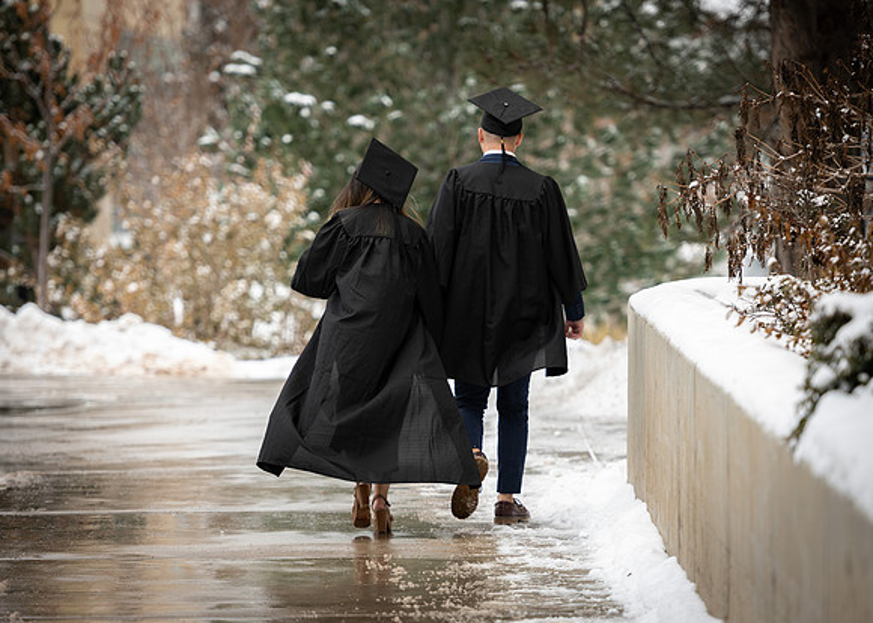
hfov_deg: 9.1
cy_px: 365
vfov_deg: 6.5
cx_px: 454
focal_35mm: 221
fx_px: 5475
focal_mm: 180
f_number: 2.8
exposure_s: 1/500
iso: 64
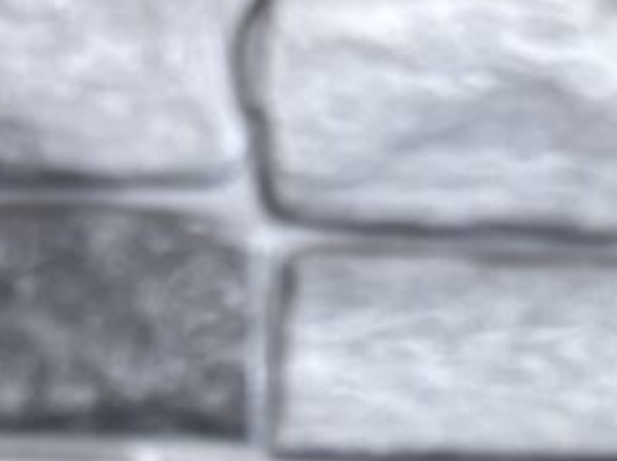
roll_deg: -0.1
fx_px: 1994
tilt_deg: -16.3
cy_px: 862
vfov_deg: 12.0
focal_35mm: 112
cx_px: 469
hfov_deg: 17.5
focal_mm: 5.96
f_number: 1.6
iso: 160
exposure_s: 1/60
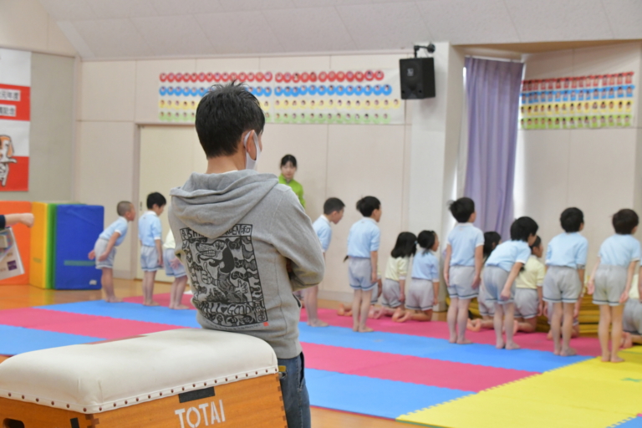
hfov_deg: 30.5
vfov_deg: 20.6
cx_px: 321
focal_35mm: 66
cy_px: 214
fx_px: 1177
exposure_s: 1/160
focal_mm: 44
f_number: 6.3
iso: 4000
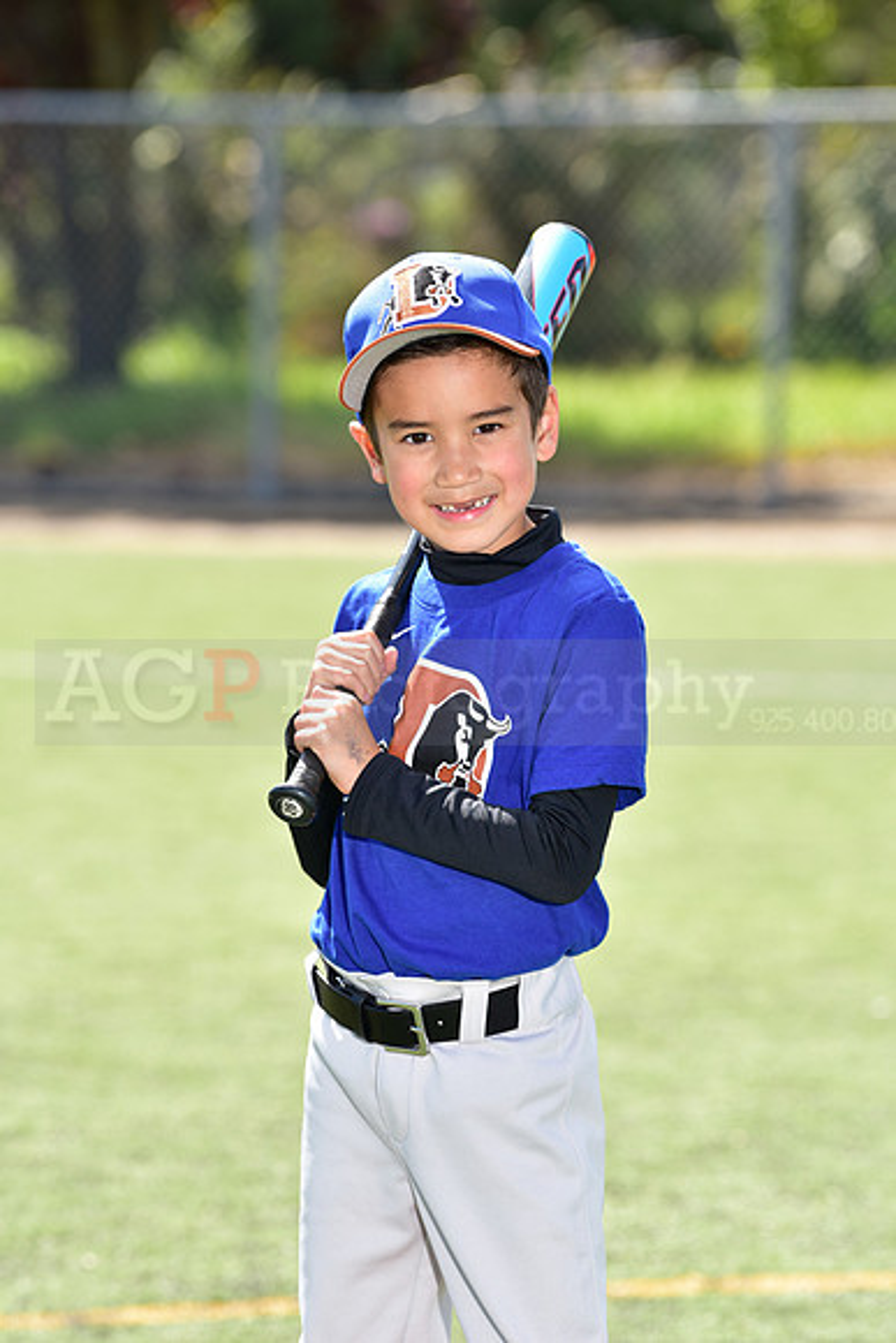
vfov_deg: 10.8
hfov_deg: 7.2
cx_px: 448
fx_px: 7089
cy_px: 672
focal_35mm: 190
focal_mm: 190
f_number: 5.6
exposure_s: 1/200
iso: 100
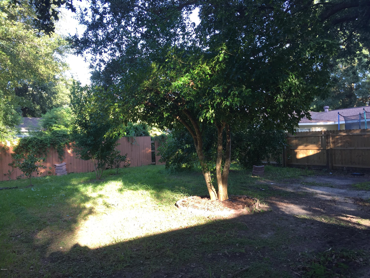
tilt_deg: +0.8
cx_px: 185
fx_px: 310
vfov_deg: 48.2
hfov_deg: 61.7
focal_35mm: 29
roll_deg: +1.4
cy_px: 139
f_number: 2.2
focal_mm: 4.15
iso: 40
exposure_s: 1/120
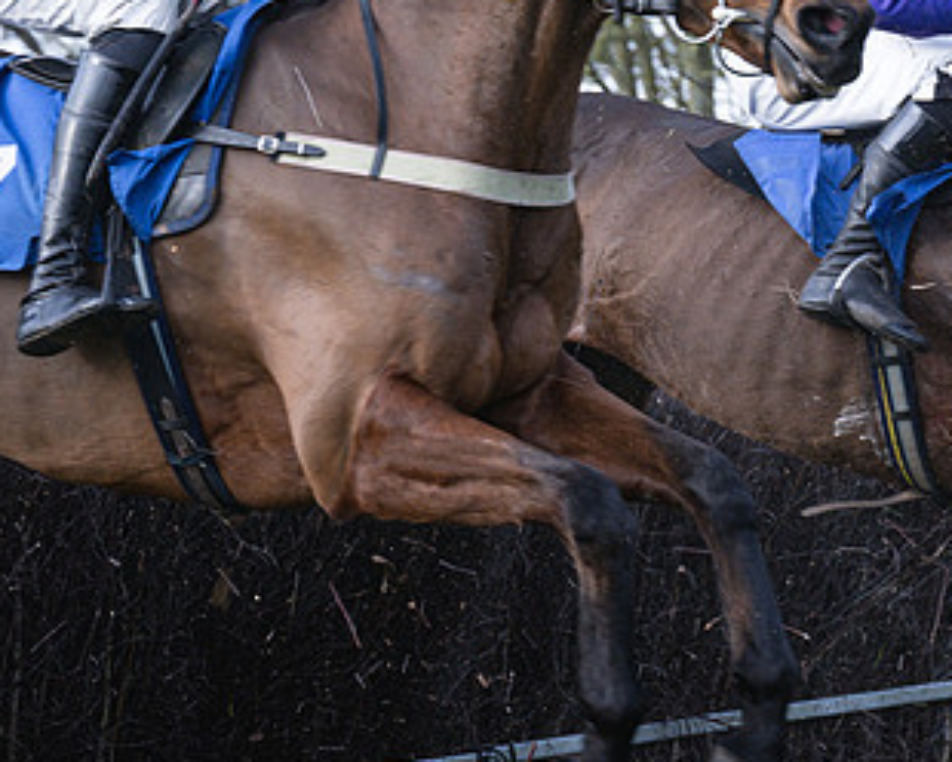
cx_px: 636
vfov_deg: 7.2
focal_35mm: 215
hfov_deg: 9.0
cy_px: 203
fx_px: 6058
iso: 400
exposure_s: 1/1000
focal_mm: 70
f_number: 4
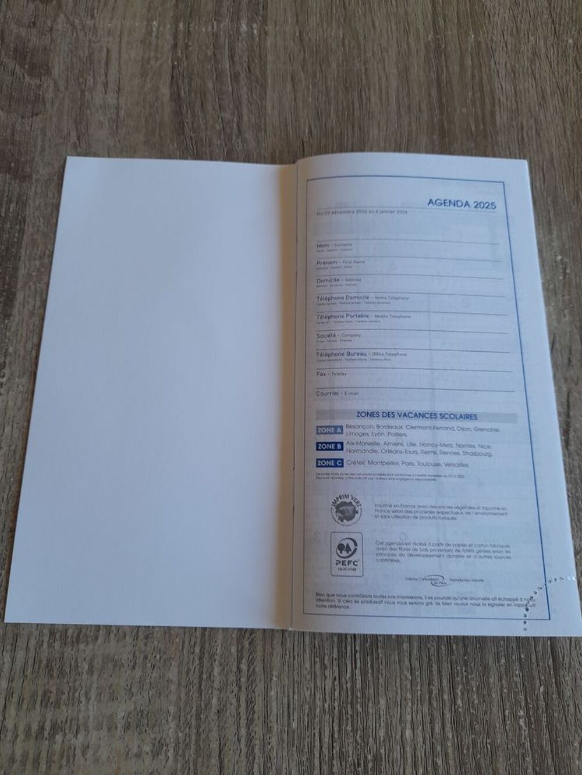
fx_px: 560
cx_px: 291
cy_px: 388
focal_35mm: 25
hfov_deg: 54.9
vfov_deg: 69.4
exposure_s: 1/60
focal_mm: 4.6
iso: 125
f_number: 2
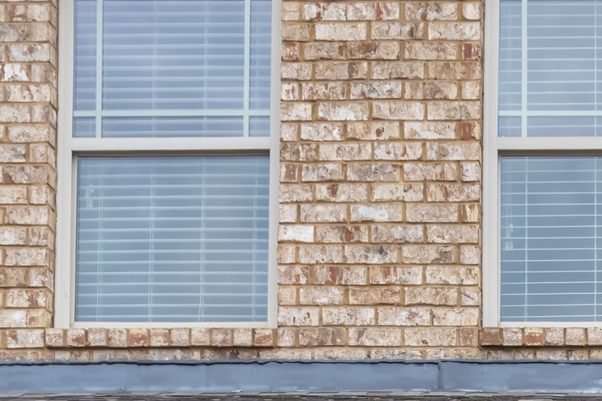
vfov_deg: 13.2
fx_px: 1521
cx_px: 688
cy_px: 765
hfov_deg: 21.1
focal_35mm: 91
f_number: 2.8
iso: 100
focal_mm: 8.38
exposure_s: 1/30
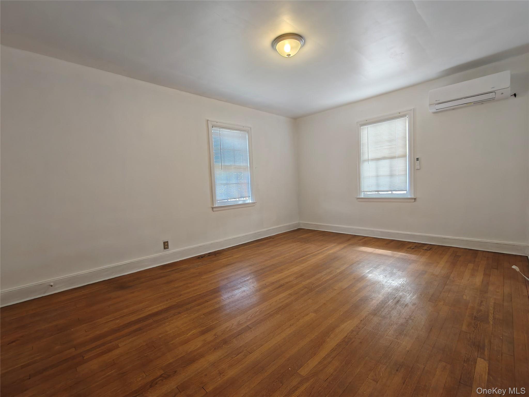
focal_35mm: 15
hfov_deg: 98.2
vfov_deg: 81.7
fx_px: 229
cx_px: 264
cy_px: 198
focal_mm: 2.3
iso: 320
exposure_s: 1/120
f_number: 2
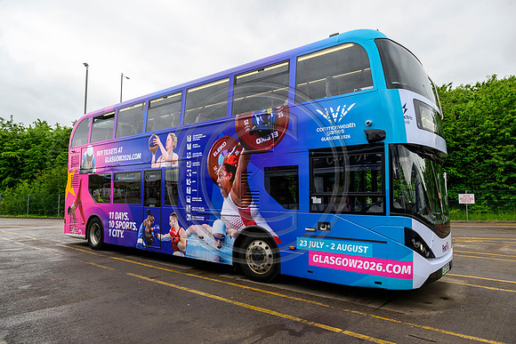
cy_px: 172
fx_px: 344
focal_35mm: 24
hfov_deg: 73.7
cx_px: 258
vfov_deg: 53.2
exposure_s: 1/100
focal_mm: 24
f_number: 8
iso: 640
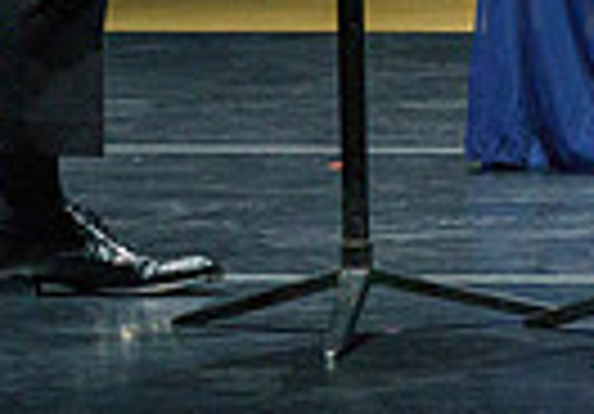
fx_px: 23845
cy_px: -520
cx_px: 467
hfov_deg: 1.4
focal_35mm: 1425
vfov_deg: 1.0
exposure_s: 1/250
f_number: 10
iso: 4000
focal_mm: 300
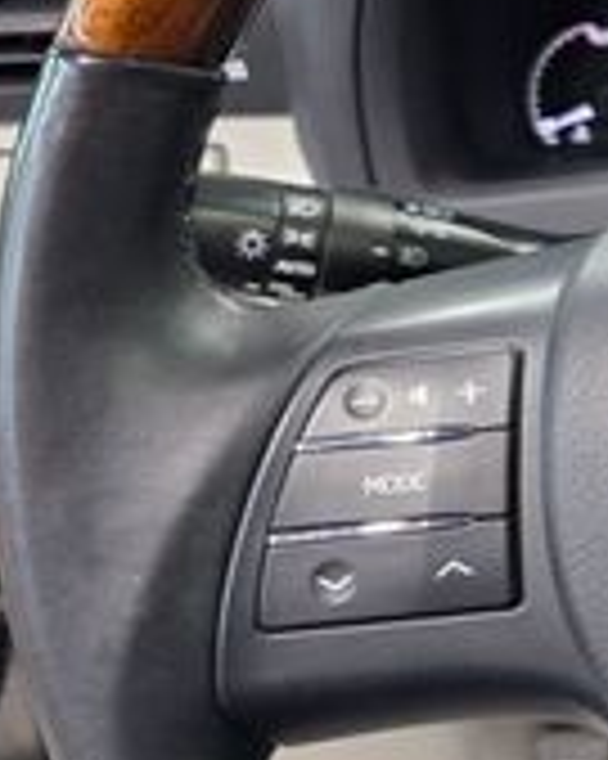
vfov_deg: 22.5
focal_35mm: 85
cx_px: 1112
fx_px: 1914
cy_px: 360
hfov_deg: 15.4
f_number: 1.7
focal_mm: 6.3
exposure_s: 1/120
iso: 500
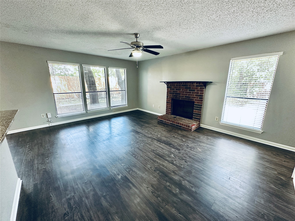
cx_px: 148
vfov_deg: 85.7
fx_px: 119
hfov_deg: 102.1
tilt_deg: -12.3
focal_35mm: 14
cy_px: 110
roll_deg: +1.0
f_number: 2.2
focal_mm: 2.22
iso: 250
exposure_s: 1/120
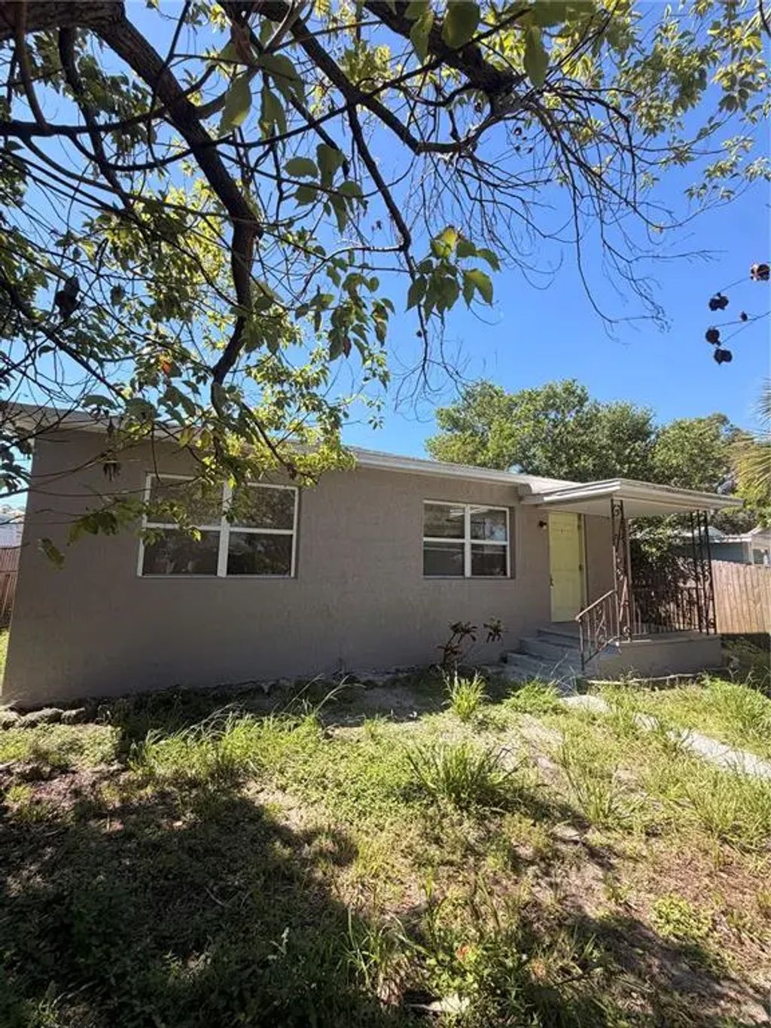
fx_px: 416
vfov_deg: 102.1
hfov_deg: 85.7
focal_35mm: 14
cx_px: 386
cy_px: 514
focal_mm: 2.22
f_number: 2.2
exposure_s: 1/638
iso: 40
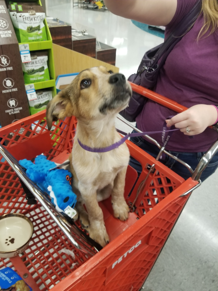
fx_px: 218
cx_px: 109
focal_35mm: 26
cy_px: 146
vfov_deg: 67.3
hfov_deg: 53.1
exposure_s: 1/60
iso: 200
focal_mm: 4.25
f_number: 1.7
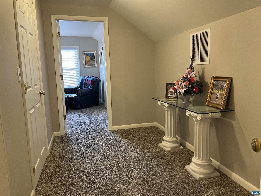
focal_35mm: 26
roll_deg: +1.4
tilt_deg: -7.9
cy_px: 98
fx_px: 196
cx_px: 130
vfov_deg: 53.1
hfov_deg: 67.3
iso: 320
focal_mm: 5.7
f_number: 1.5
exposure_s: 1/60
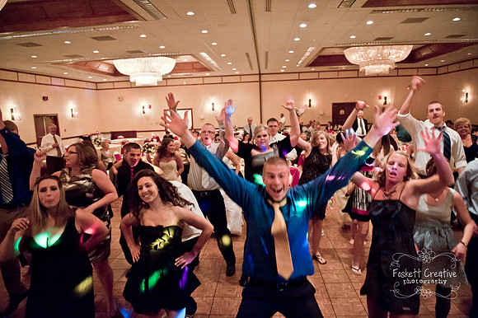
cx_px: 239
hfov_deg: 73.8
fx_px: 318
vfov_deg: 53.1
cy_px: 159
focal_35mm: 24
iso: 8000
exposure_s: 1/60
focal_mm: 24
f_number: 2.8
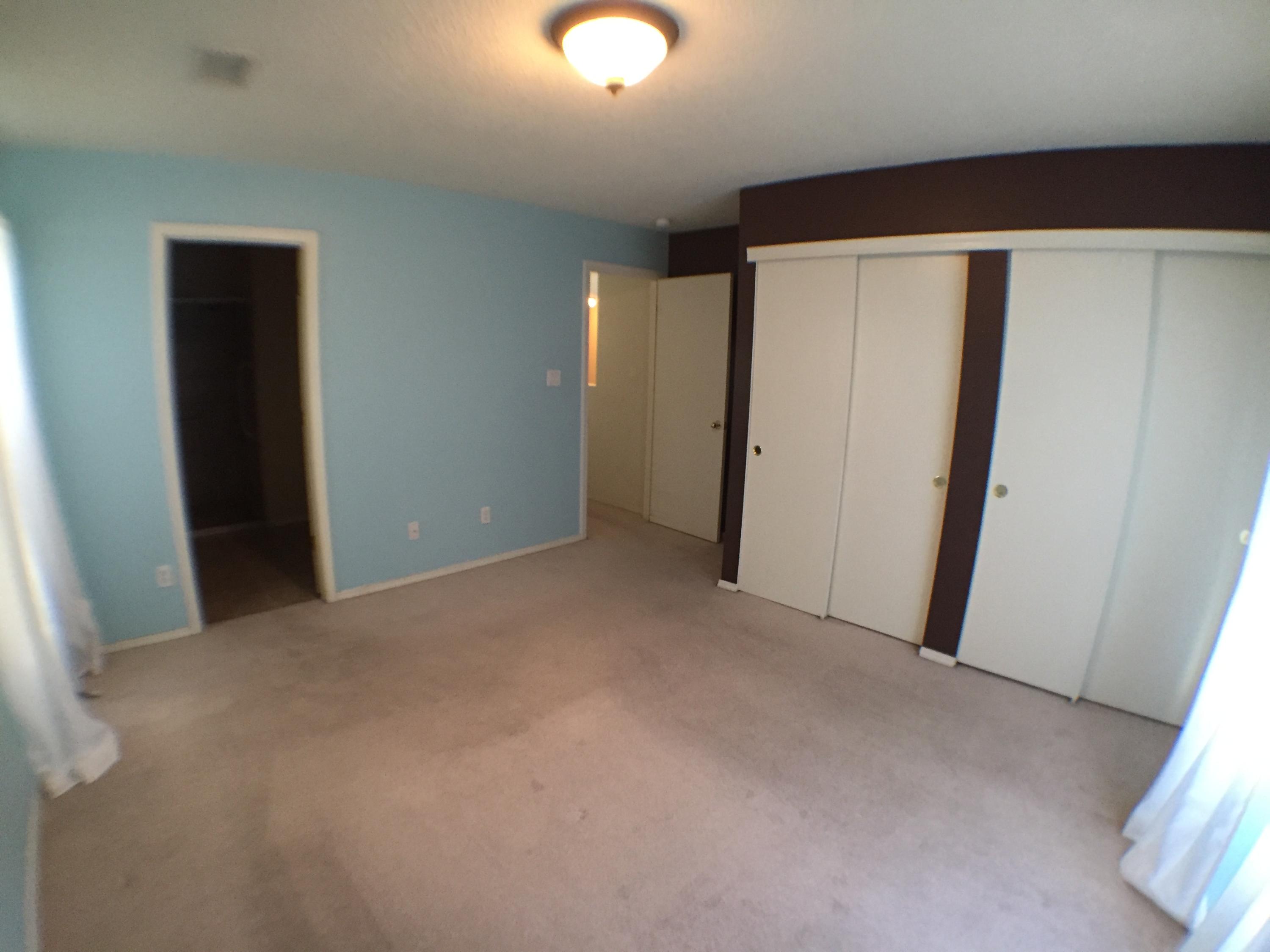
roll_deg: +0.0
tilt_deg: -13.3
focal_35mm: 29
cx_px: 635
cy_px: 476
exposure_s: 1/30
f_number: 2.2
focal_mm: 4.15
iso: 250
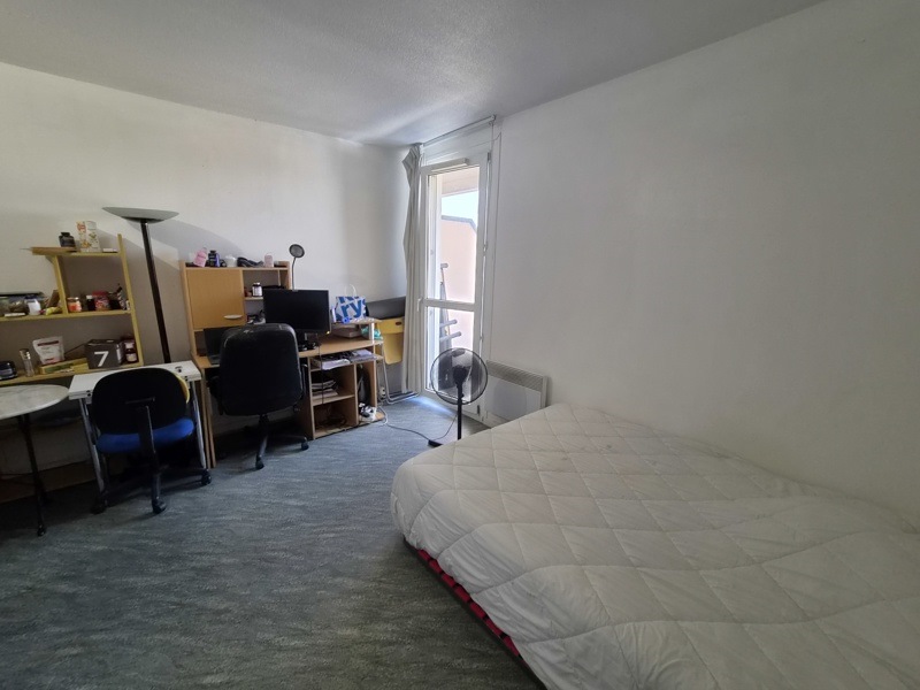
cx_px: 460
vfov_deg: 89.9
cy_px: 345
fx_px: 346
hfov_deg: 106.2
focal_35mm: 13
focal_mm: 2.2
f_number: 2.2
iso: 400
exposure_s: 1/50
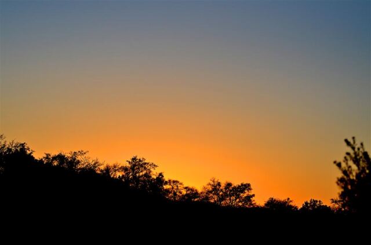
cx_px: 186
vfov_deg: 13.0
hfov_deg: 19.5
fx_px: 1079
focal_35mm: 105
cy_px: 122
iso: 400
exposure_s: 1/4000
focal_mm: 70
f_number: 2.8
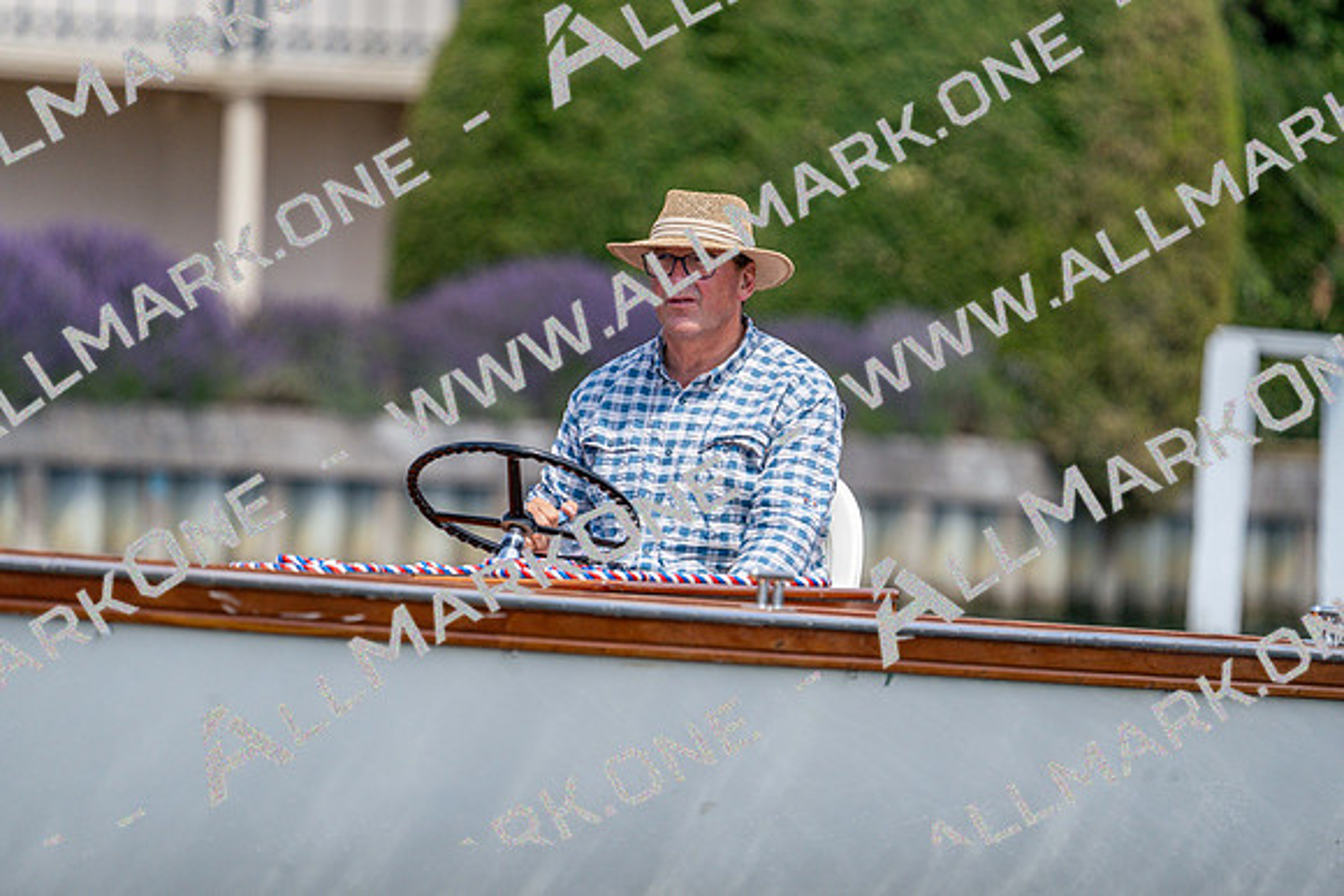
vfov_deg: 2.8
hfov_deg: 4.3
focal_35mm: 485
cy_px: 448
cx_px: 672
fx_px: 18110
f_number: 6.3
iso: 400
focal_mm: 485
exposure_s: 1/2000
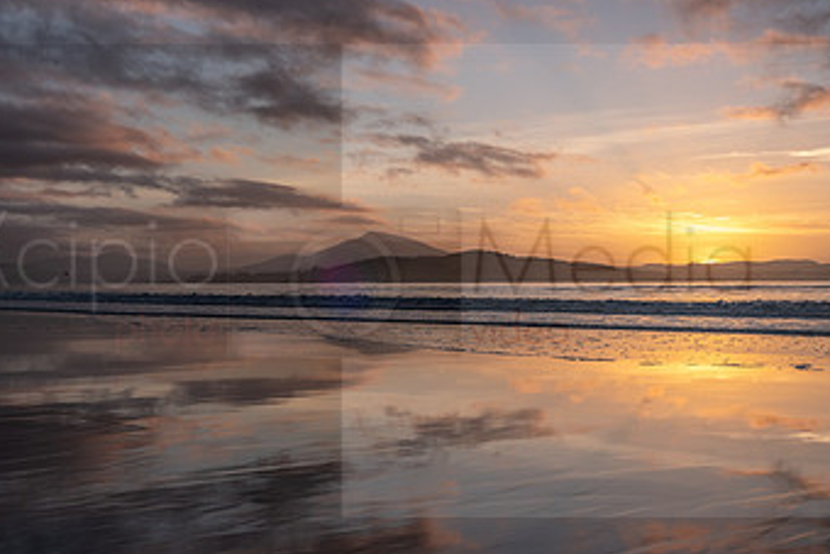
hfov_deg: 43.4
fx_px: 1038
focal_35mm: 45
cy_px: 279
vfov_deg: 29.9
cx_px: 344
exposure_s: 1/50
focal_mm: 26
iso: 50
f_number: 8
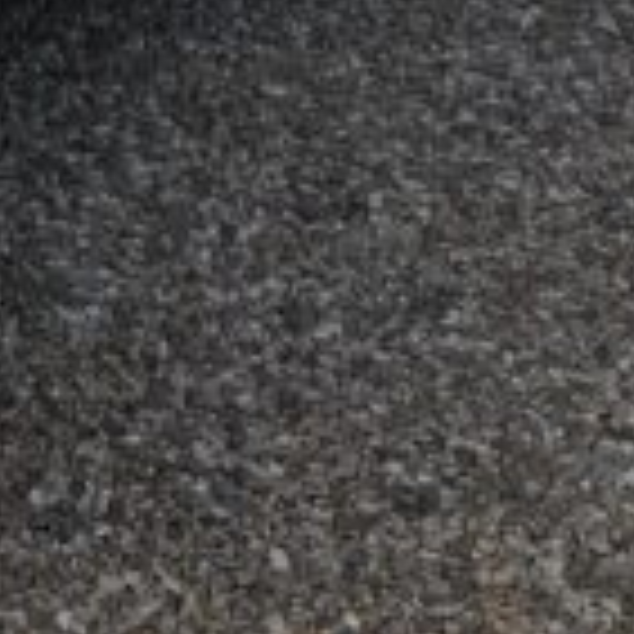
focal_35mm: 120
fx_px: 2487
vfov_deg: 12.5
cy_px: -695
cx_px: -553
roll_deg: +1.1
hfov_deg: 13.0
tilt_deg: -6.8
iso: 80
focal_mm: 6.76
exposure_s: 1/4975
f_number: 1.78
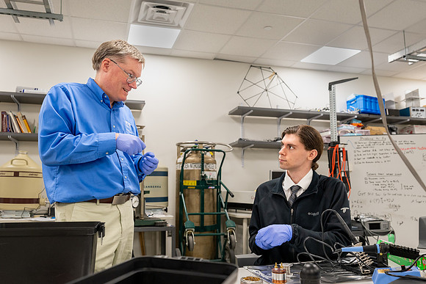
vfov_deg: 43.4
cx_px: 196
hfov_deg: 61.5
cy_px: 148
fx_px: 357
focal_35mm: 30
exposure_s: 1/100
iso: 500
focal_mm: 24
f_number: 4
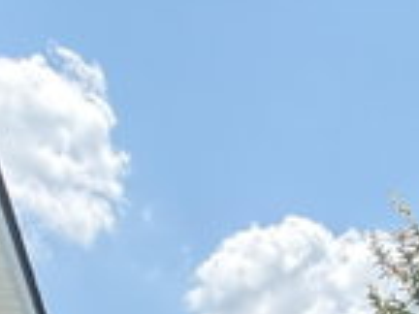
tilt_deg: -1.6
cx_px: 502
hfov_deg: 27.5
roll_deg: +0.7
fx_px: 750
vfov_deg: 16.1
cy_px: 686
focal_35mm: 62
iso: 50
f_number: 2.2
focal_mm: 2.22
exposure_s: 1/510
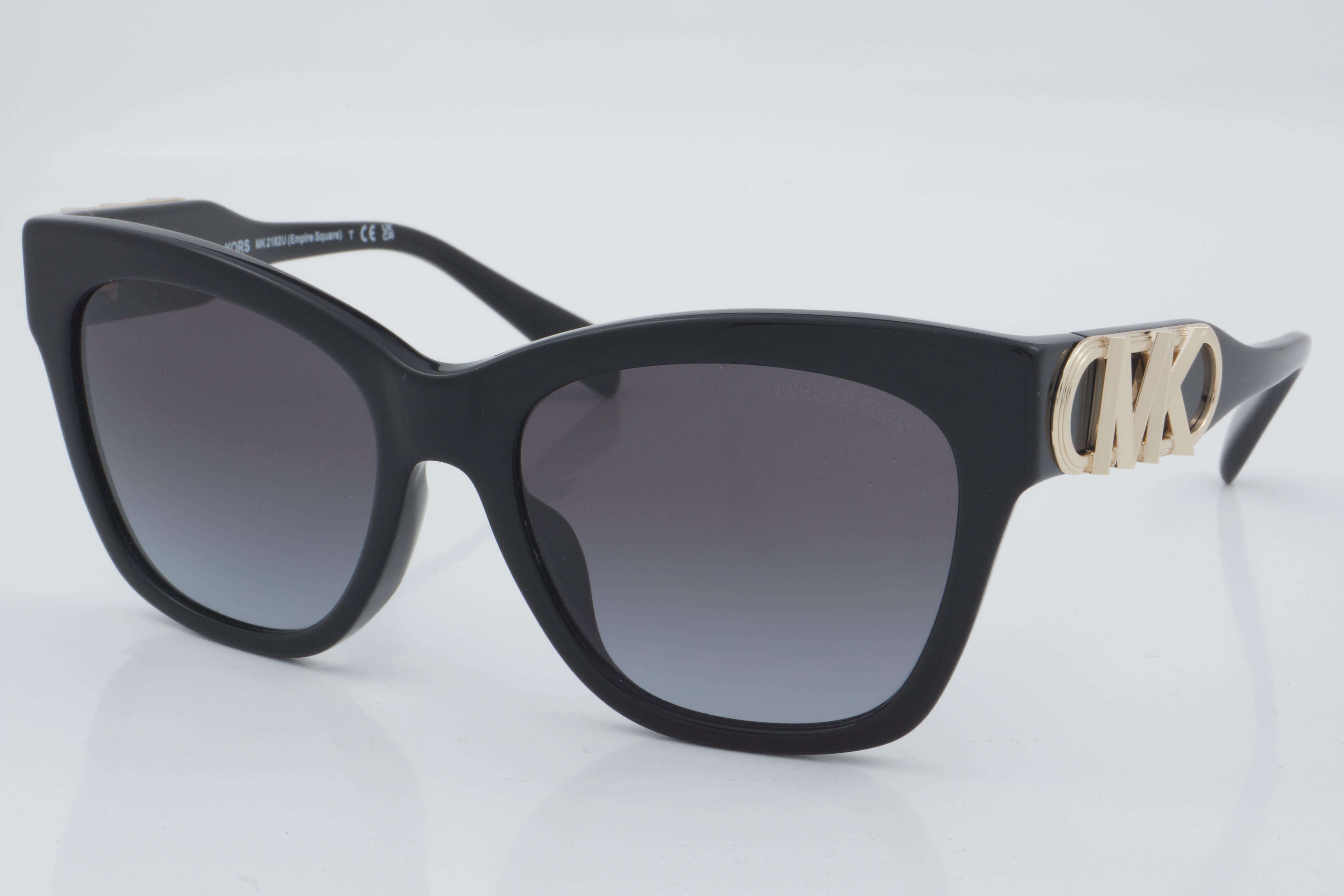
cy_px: 448
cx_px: 672
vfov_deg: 18.2
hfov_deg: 27.0
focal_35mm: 75
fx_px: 2800
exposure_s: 1/4
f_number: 32
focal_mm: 50
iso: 100
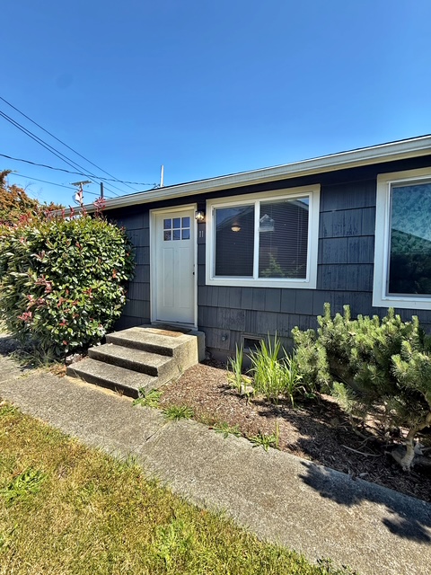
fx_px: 232
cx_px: 216
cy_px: 288
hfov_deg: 85.7
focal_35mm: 14
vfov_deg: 102.1
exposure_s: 1/694
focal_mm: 2.22
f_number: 2.2
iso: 50
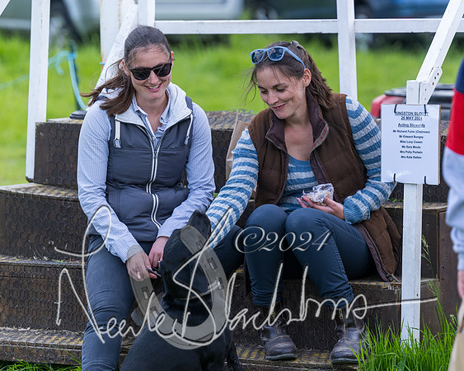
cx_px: 294
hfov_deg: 8.1
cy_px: 161
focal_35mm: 239
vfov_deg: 6.5
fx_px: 3284
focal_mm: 180
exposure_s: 1/1250
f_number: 4
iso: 400
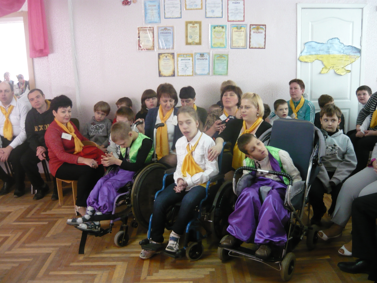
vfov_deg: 42.9
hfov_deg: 55.4
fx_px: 359
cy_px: 142
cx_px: 188
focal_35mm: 33
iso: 400
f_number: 2.8
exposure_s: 1/13
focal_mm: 5.5
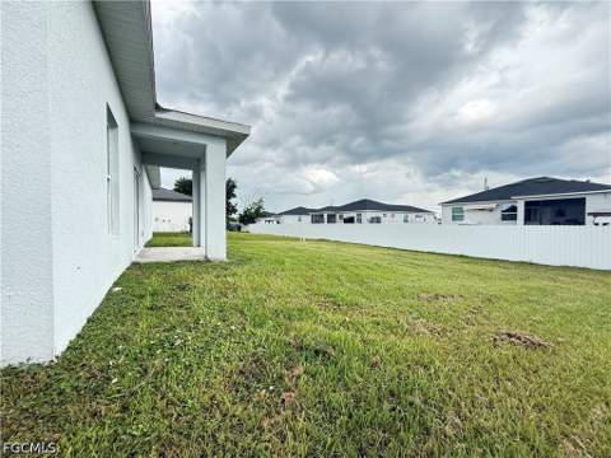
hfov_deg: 102.1
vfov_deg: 85.7
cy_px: 229
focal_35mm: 14
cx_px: 306
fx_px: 247
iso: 64
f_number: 2.2
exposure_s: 1/290
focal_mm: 2.22
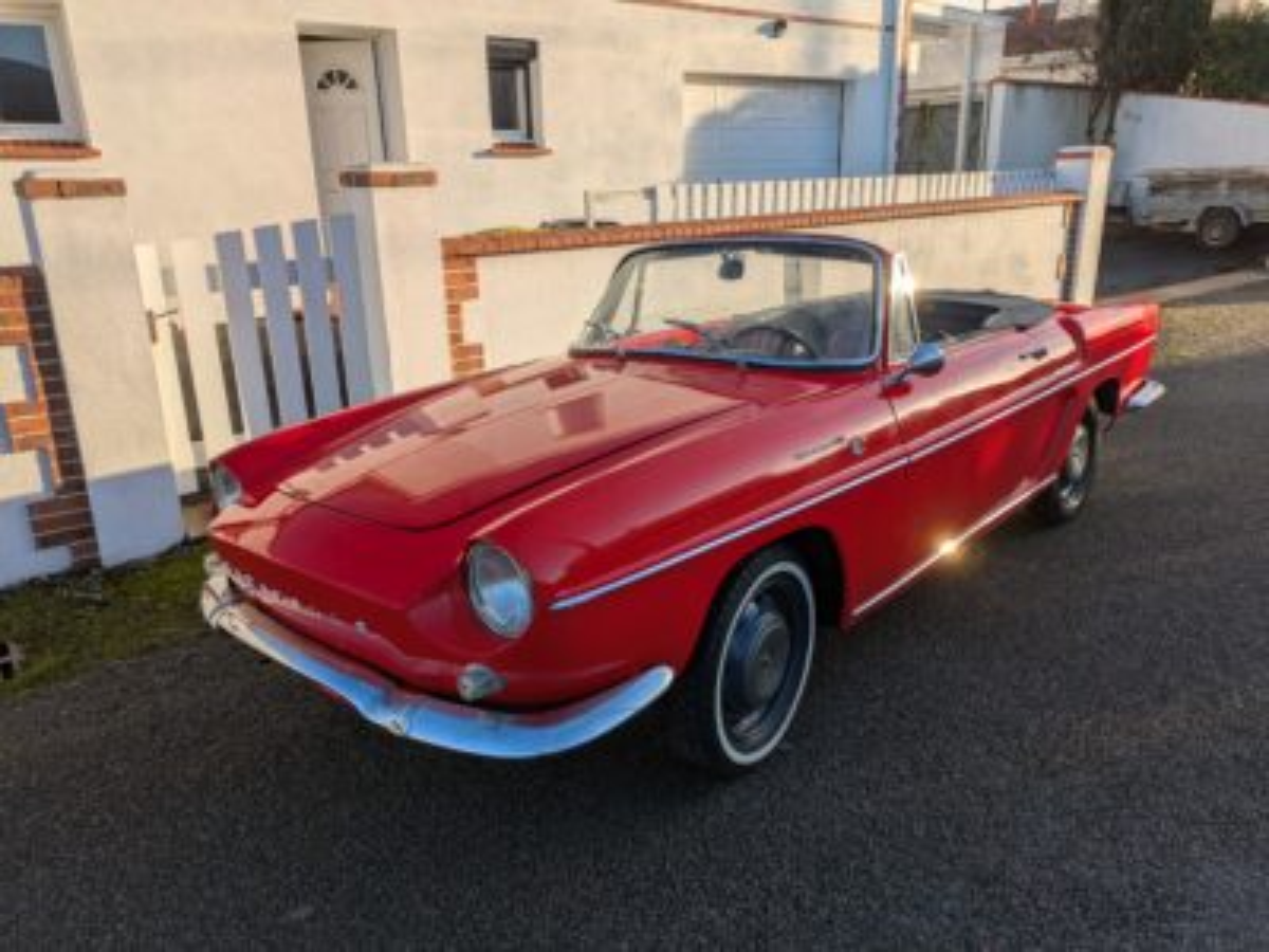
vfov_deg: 54.9
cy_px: 476
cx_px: 634
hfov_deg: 69.4
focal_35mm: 25
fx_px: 916
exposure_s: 1/1247
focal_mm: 5.43
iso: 45
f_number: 1.89
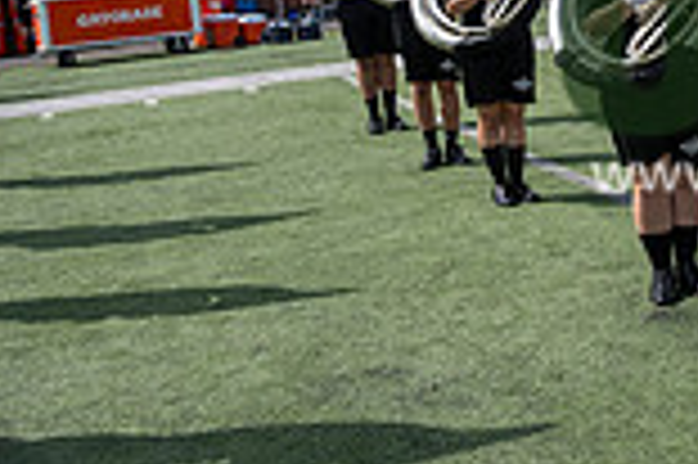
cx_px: 901
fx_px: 1743
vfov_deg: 14.9
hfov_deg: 20.7
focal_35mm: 90
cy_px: 16
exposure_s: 1/1600
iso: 200
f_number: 5
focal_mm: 24
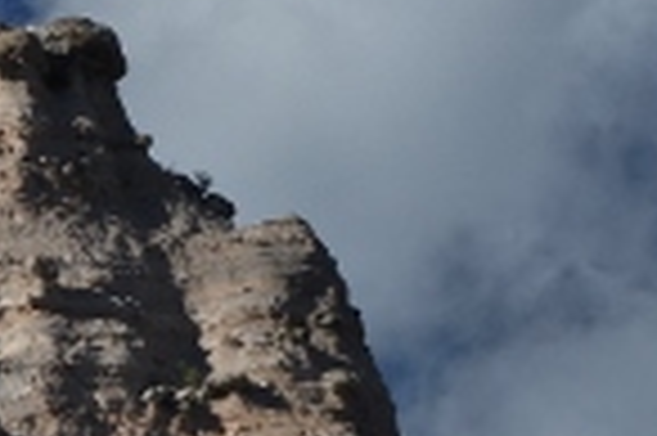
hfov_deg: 2.3
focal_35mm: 897
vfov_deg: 1.5
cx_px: -724
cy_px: 254
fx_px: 16359
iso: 200
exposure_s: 1/125
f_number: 11
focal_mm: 125
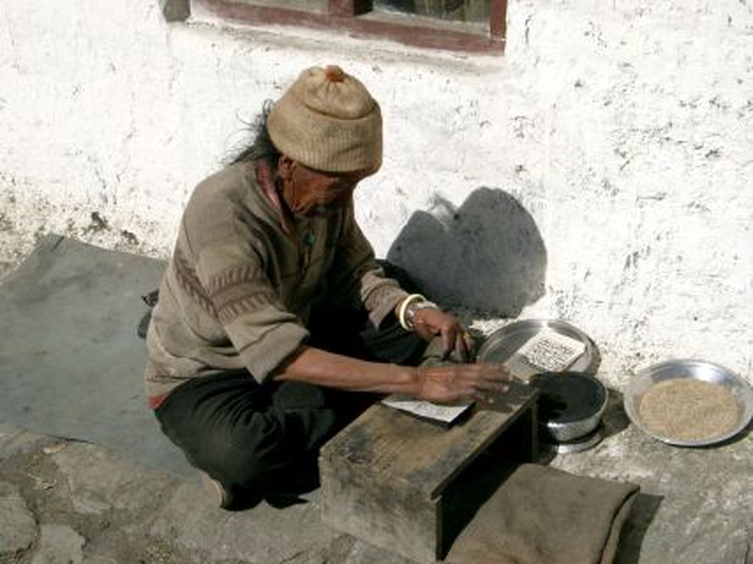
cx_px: 376
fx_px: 1196
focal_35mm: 55
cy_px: 282
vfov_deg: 26.5
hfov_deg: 34.9
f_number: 5.6
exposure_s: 1/1000
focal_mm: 11.4
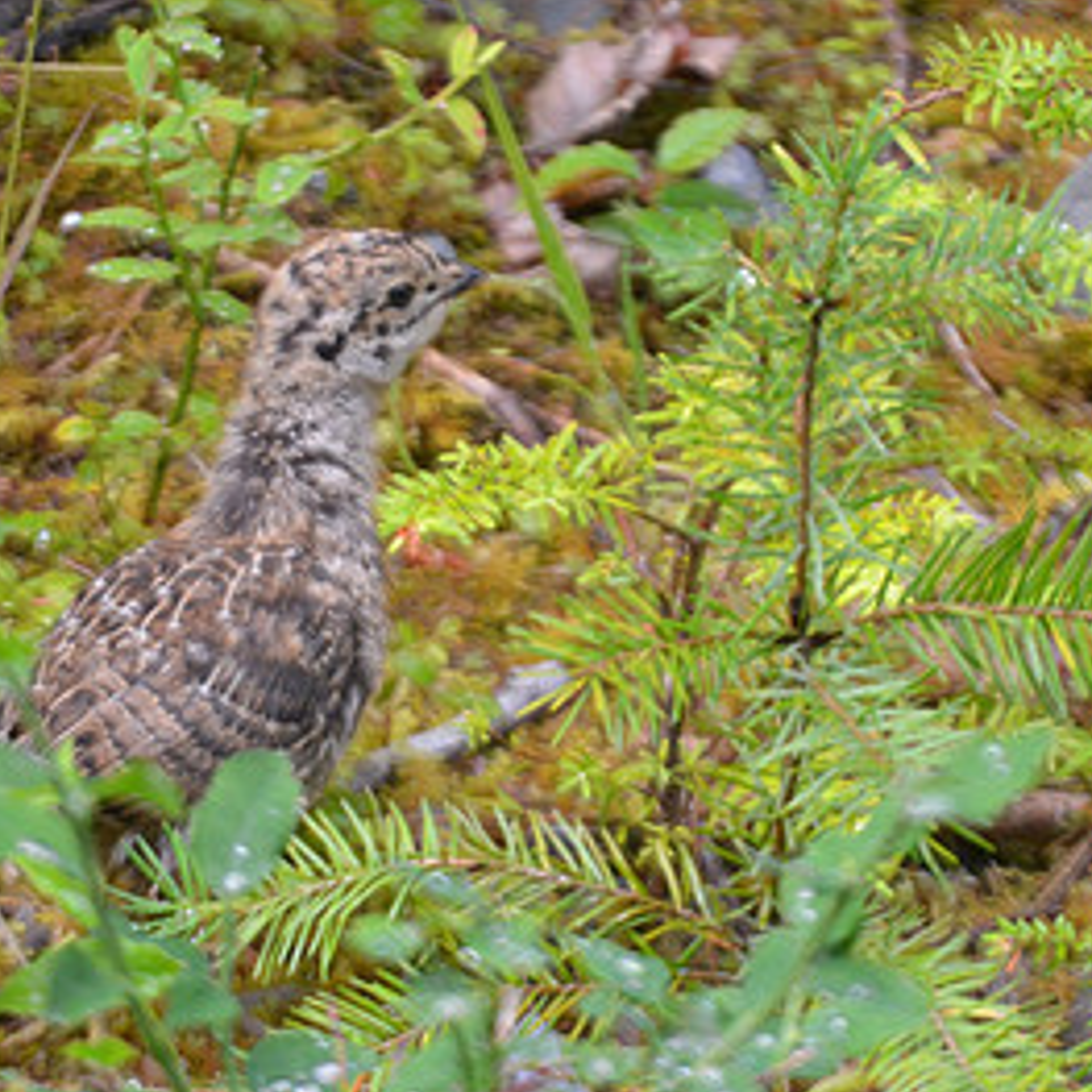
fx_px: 30016
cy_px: 743
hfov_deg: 2.1
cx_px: 598
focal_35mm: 841
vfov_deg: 2.1
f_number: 5.6
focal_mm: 300
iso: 800
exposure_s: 1/1000
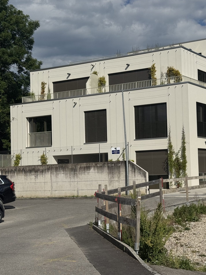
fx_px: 516
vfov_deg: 29.8
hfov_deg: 22.5
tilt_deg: +3.9
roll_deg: +0.8
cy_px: 137
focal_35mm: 65
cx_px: 141
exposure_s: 1/12500
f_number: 1.78
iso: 64
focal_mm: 6.76
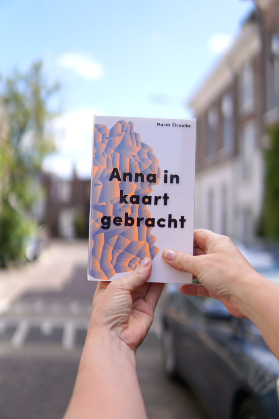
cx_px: 140
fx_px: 523
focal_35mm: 45
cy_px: 210
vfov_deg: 43.6
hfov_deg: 29.9
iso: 100
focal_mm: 30
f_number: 1.4
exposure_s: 1/4000
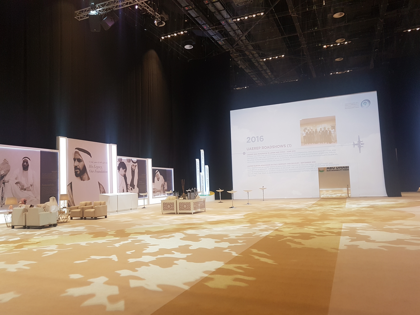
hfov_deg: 67.3
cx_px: 210
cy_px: 158
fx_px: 315
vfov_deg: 53.1
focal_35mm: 26
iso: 100
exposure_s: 1/50
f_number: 1.7
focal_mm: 4.2
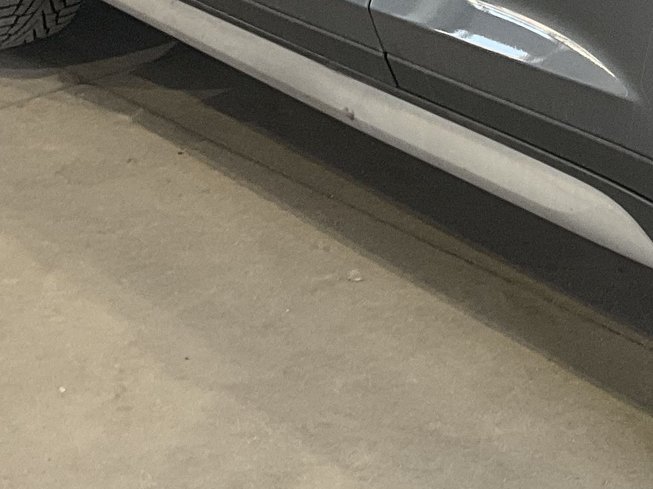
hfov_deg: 15.3
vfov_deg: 12.3
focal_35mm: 118
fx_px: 2226
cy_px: -98
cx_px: 1014
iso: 64
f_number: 1.8
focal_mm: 3
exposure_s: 1/112
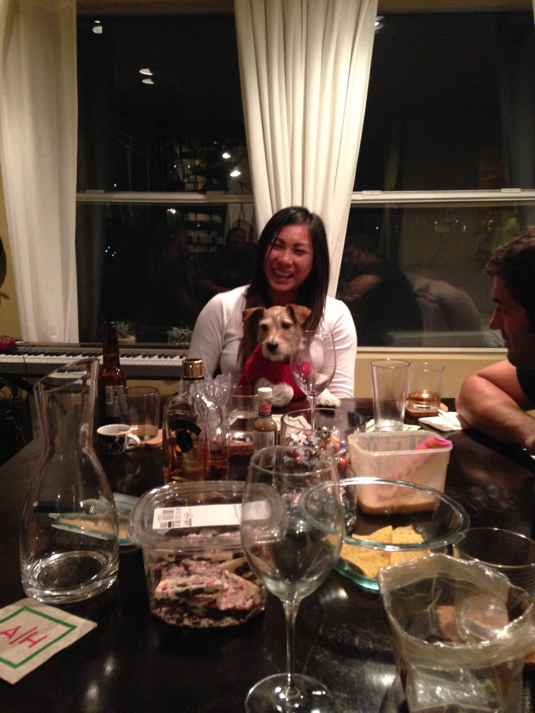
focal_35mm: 33
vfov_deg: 55.4
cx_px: 268
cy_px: 356
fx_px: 680
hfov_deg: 42.9
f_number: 2.4
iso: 400
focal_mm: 4.12
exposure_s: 1/15
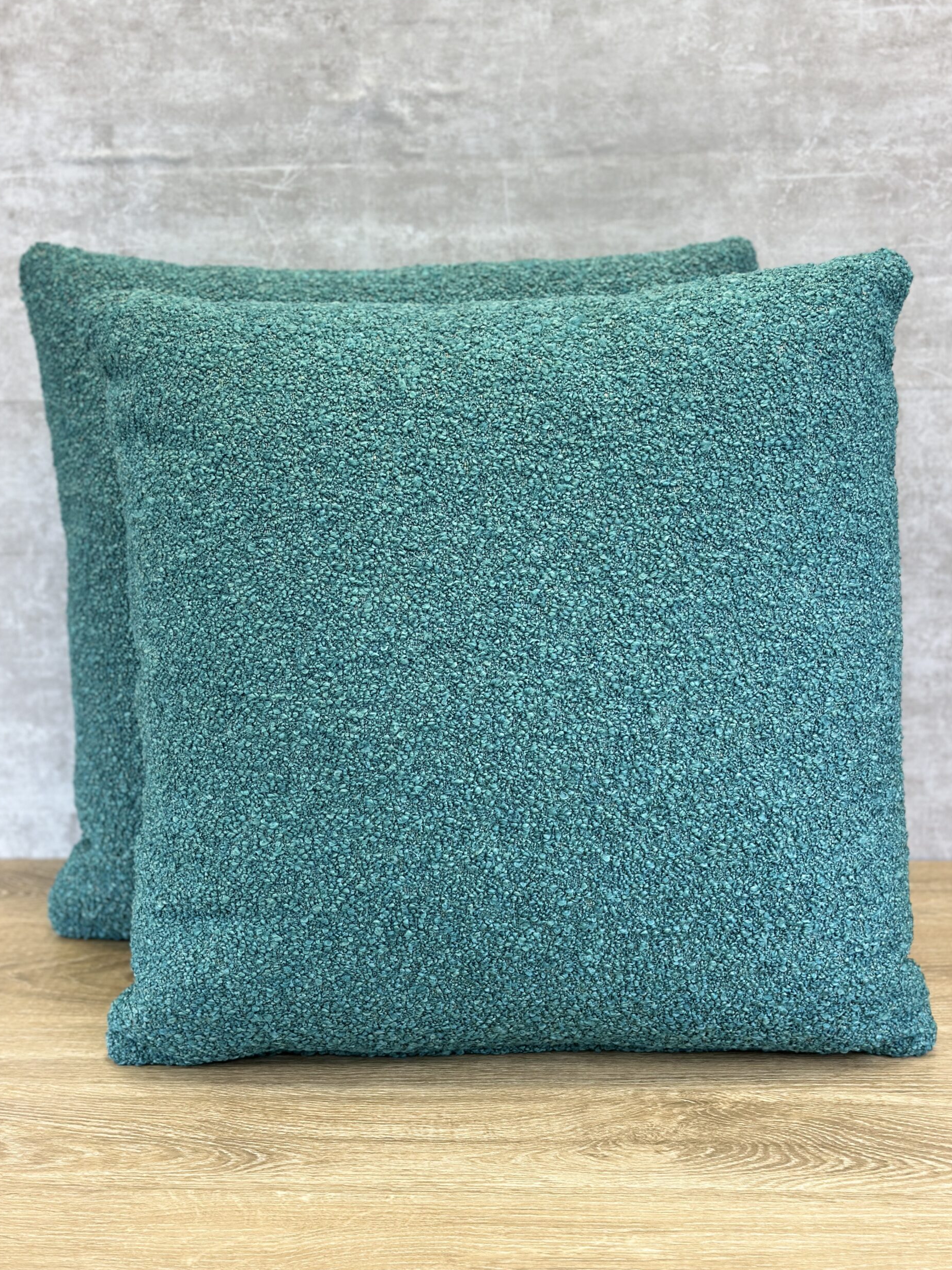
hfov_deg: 29.1
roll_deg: +1.4
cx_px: 475
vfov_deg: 38.2
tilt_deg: -14.8
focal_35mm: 50
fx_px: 1834
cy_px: 648
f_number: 1.78
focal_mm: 6.86
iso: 100
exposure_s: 1/120
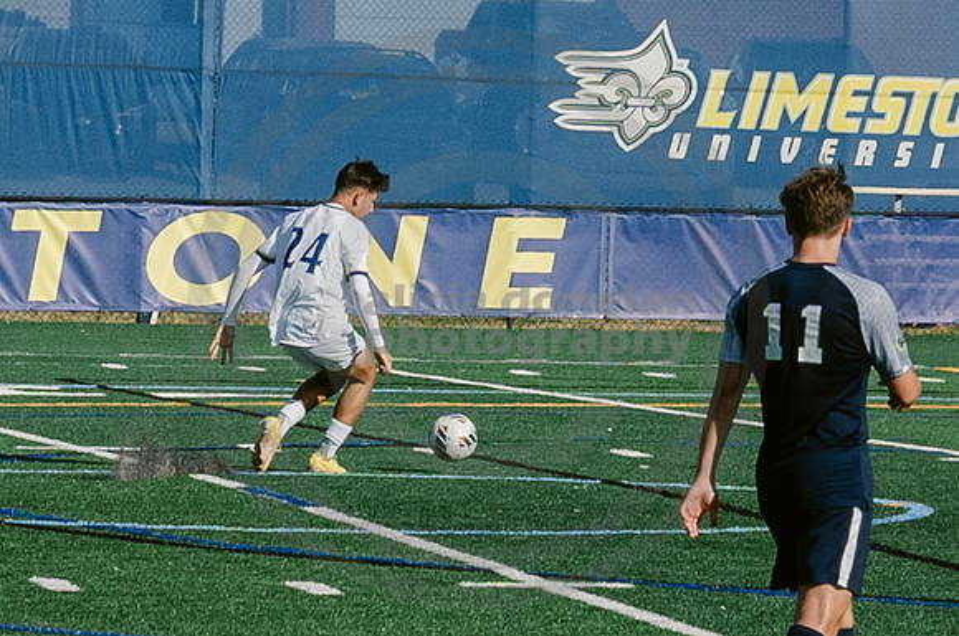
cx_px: 687
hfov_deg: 5.7
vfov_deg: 3.8
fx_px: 9701
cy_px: 278
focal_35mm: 365
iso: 640
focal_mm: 53
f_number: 5.6
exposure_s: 1/4000
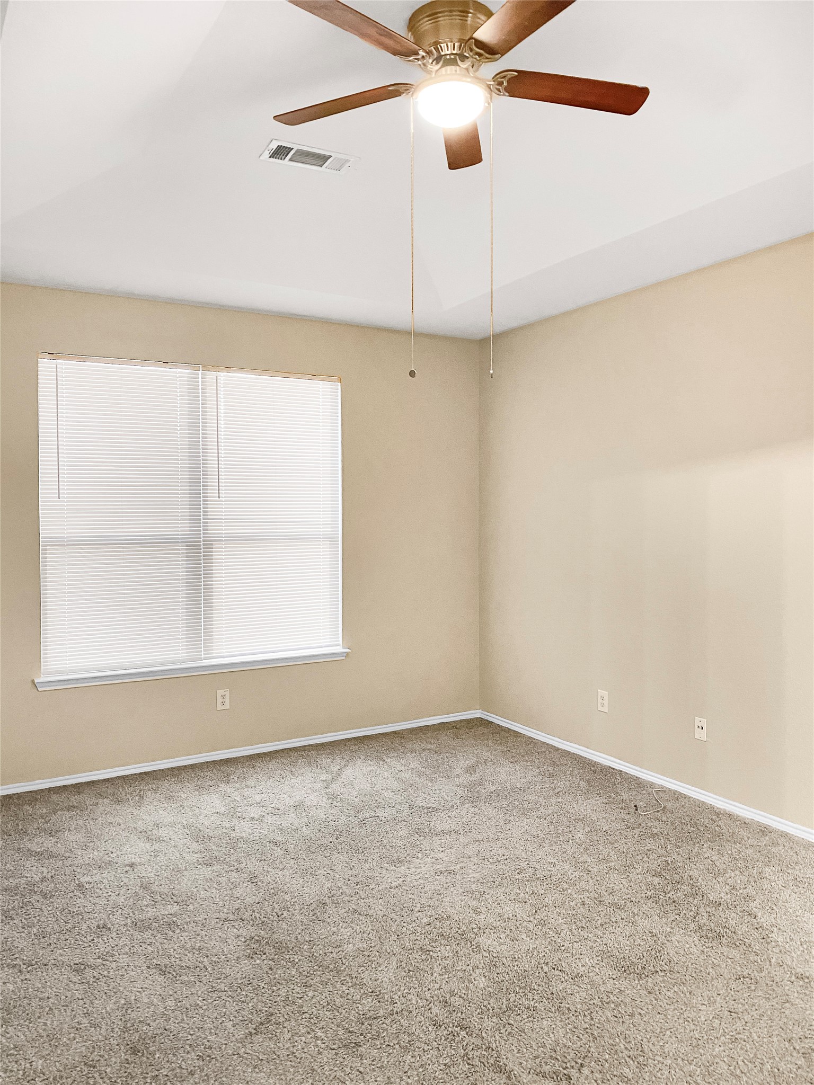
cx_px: 407
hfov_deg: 53.1
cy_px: 542
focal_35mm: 26
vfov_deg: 67.3
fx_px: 815
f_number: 1.8
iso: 400
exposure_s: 1/40
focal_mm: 4.25
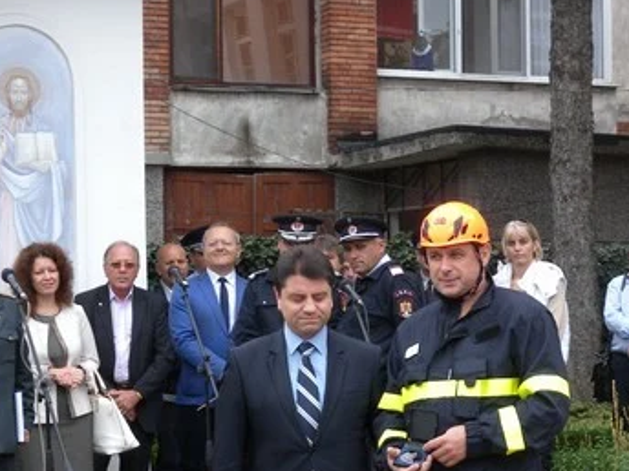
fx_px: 1926
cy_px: 380
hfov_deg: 18.5
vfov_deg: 13.9
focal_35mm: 106
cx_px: 366
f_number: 3.9
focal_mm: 12.3
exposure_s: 1/75.5
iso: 64
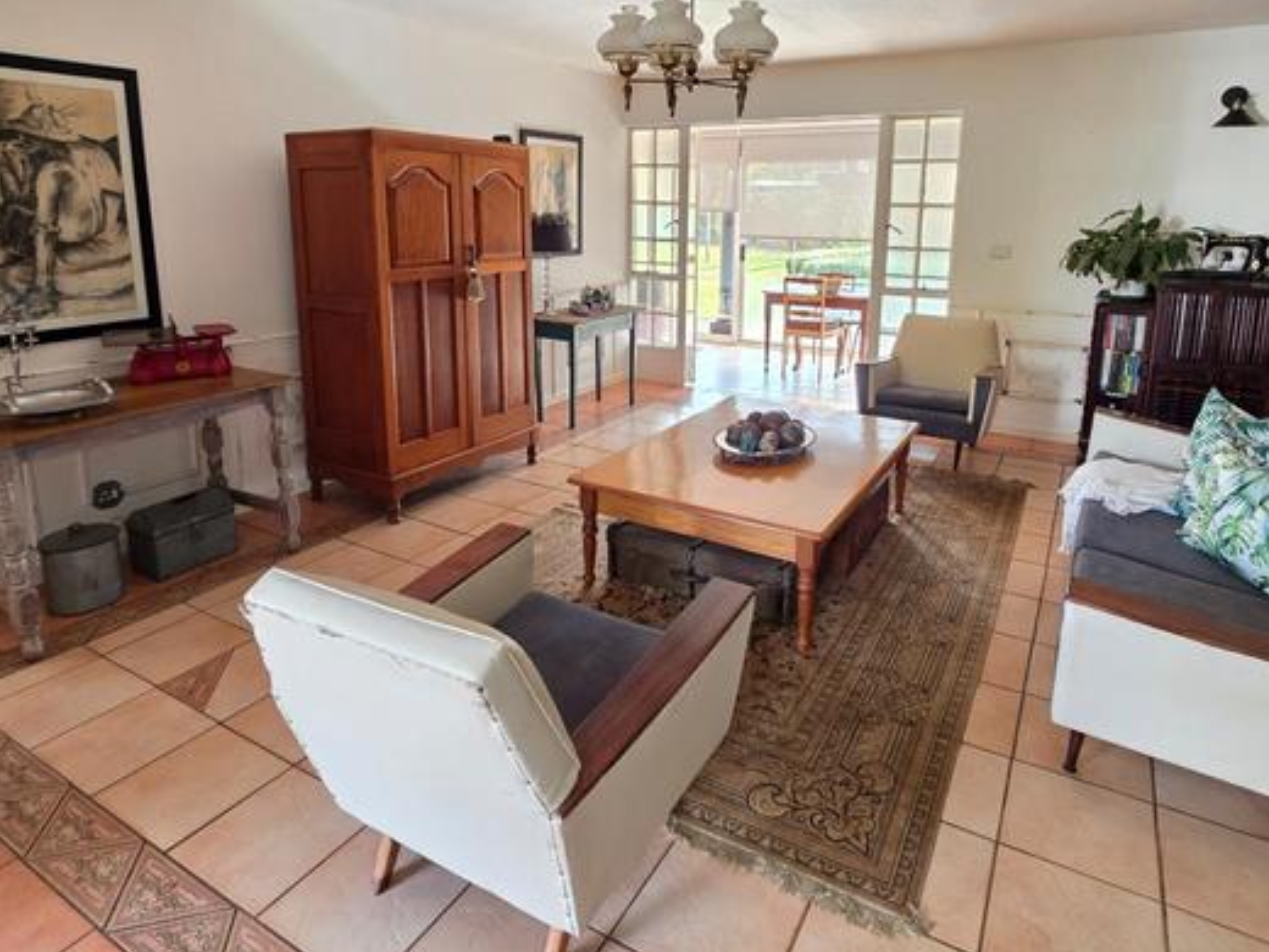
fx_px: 733
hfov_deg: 81.7
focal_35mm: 20
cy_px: 339
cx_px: 664
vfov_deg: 64.7
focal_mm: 2.2
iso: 250
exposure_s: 1/50
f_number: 1.9
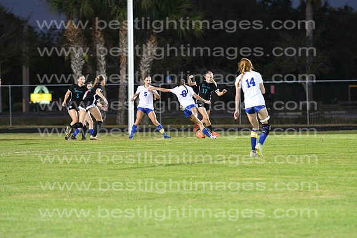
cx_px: 178
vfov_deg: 5.7
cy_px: 119
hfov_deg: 8.6
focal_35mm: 240
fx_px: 2380
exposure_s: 1/800
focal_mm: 160
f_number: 2.8
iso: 9000
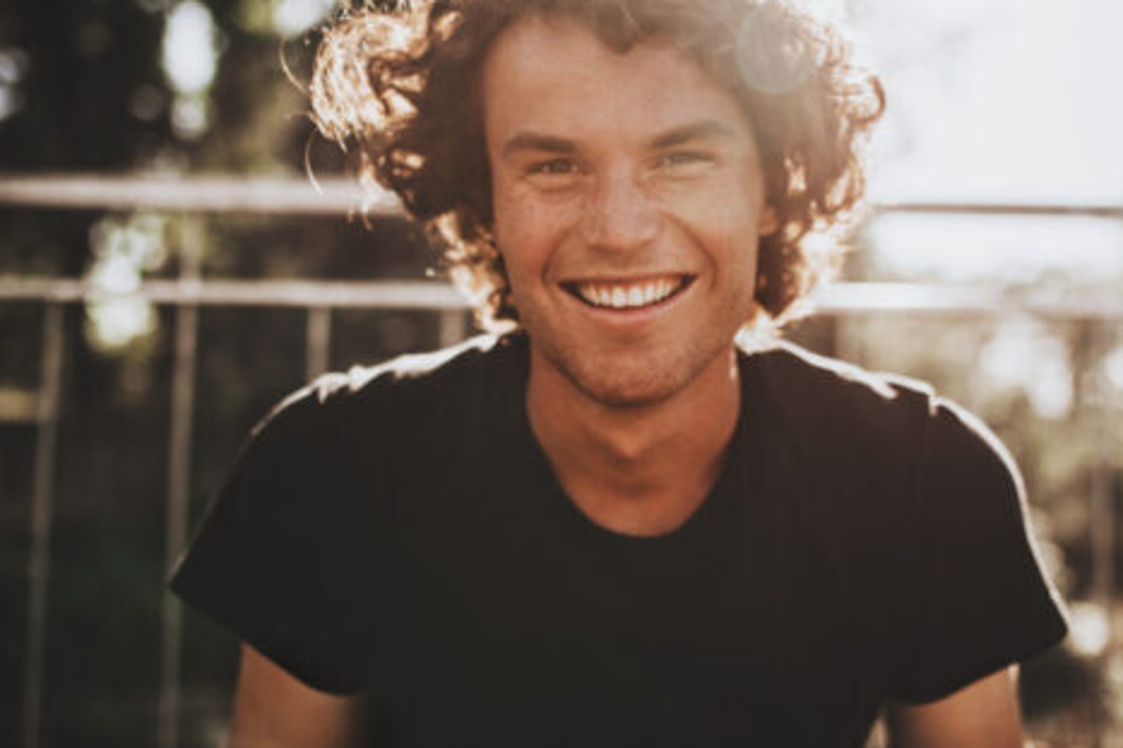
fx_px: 1403
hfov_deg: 43.5
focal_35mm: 45
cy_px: 330
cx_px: 628
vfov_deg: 29.8
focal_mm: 35
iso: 200
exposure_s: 1/4000
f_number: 2
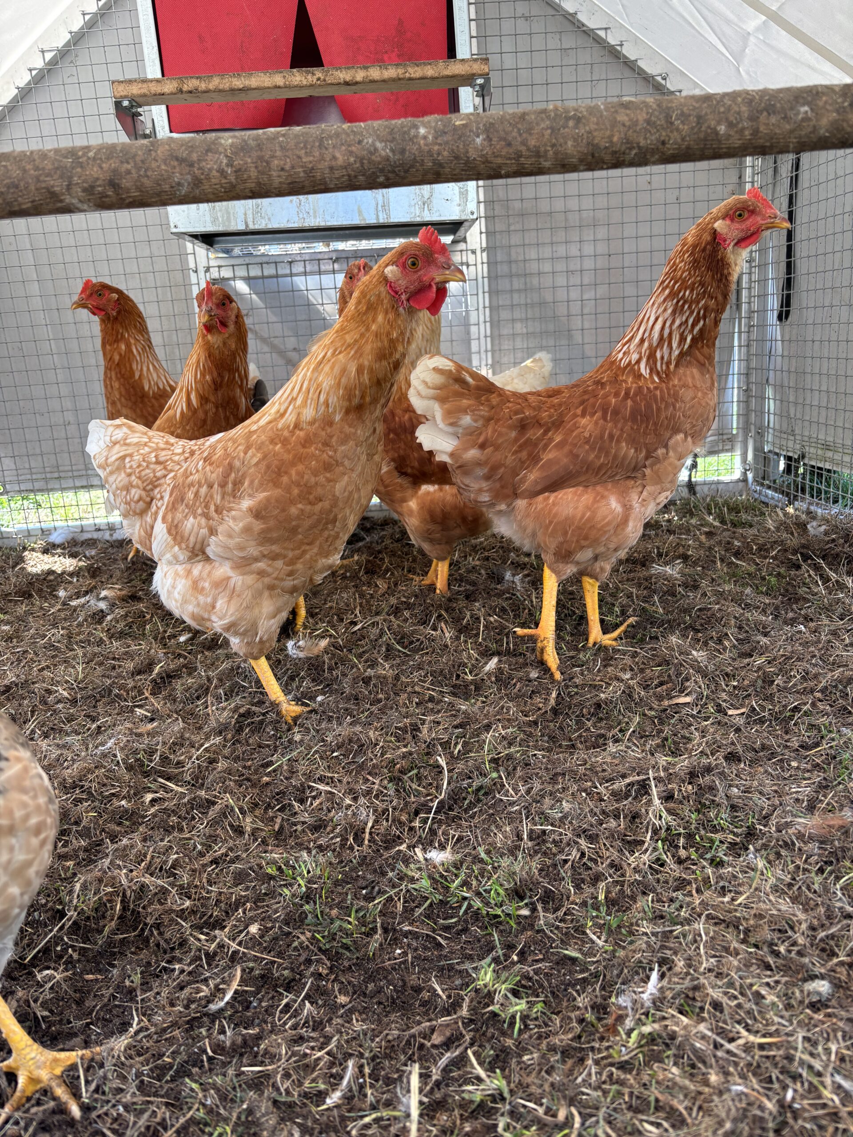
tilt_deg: -17.5
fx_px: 854
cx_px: 426
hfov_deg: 53.1
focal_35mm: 26
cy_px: 568
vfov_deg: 67.3
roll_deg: +2.8
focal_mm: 5.96
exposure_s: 1/121
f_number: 1.6
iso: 40
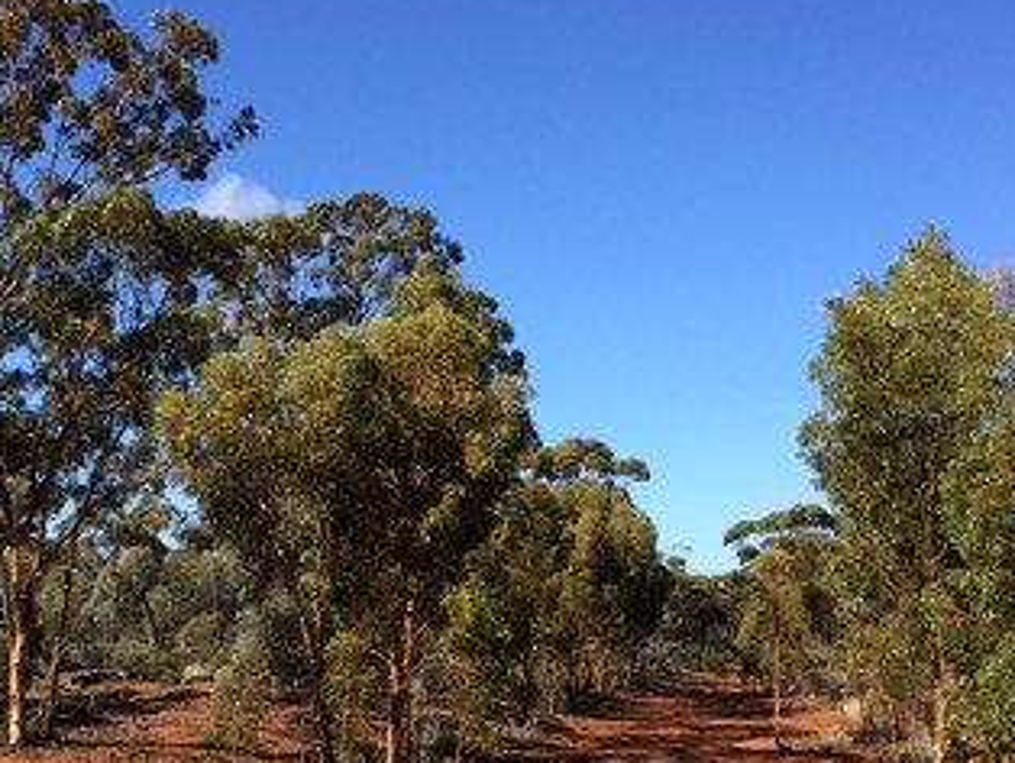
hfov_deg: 39.6
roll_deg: -0.1
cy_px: 485
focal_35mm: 48
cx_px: 475
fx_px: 1409
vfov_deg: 30.2
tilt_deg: +5.7
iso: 32
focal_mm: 4.15
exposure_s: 1/1325
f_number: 2.2
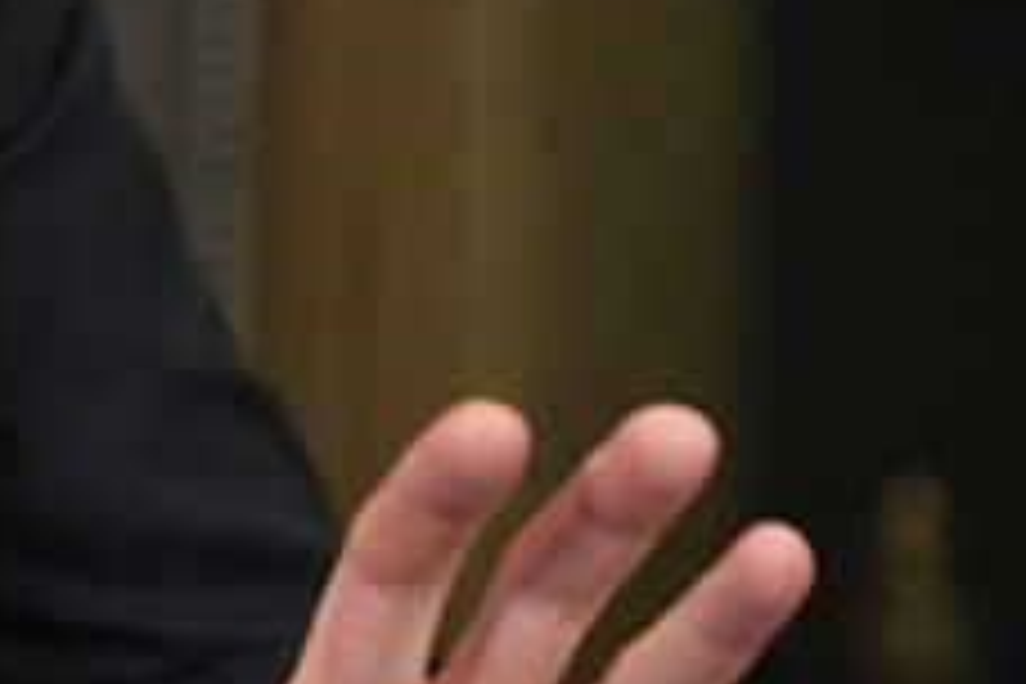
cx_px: -270
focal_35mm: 606
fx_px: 17270
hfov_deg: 3.4
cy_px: -362
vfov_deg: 2.3
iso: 2000
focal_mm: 135
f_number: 2
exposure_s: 1/640
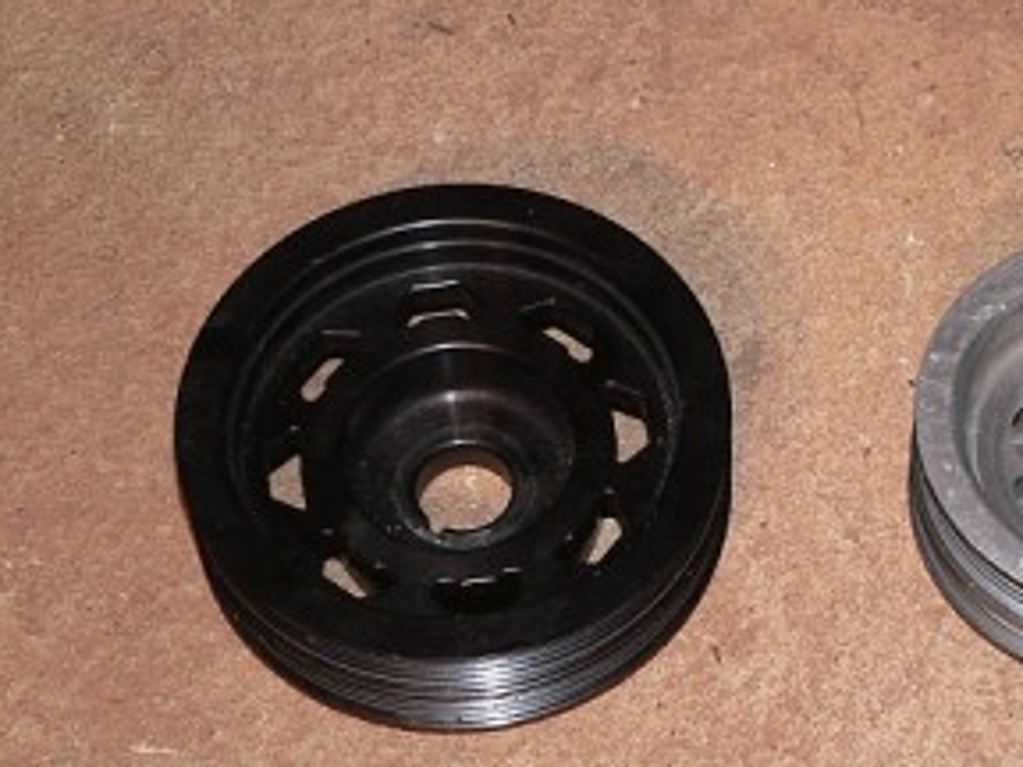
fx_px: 3251
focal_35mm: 110
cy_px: 423
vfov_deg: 13.5
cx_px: 849
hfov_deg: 17.7
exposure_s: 1/60
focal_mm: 10.9
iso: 100
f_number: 2.8
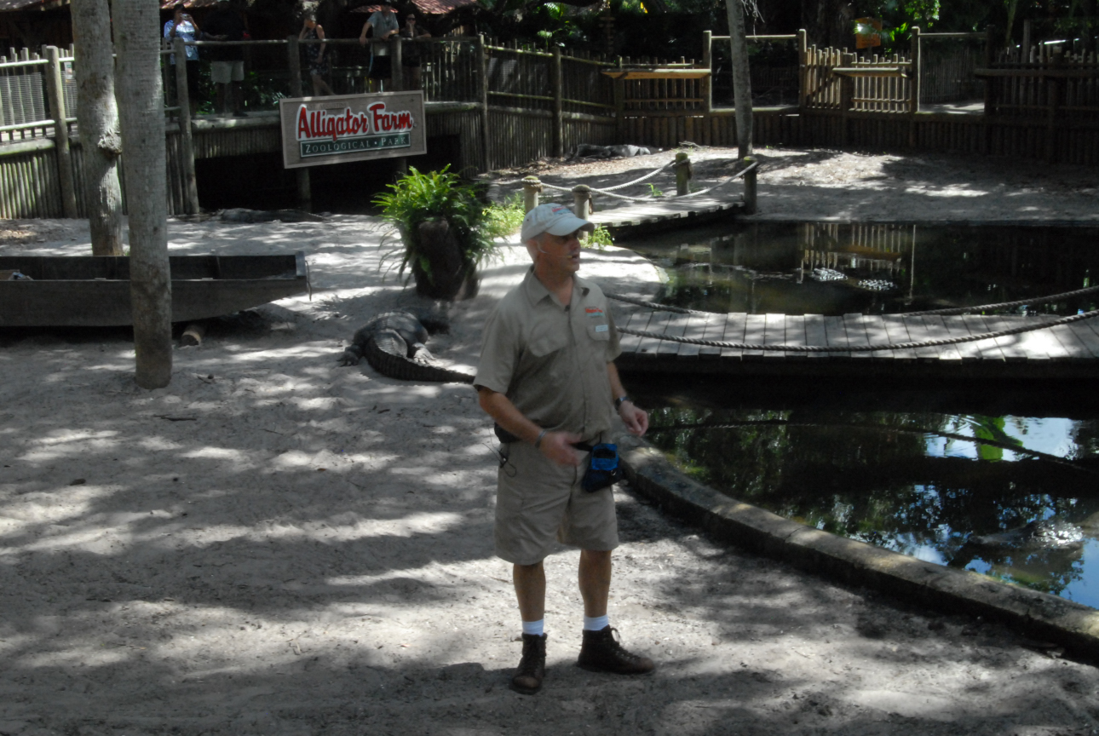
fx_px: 1284
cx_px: 550
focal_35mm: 42
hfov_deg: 46.3
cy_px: 368
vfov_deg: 32.0
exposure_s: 1/50
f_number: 32
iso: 1100
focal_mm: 28
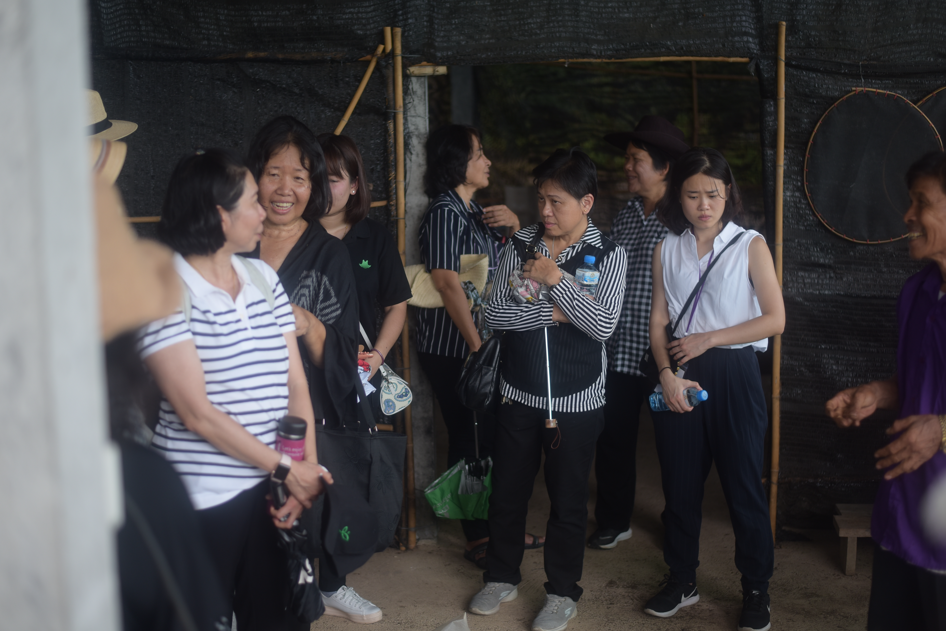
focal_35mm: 50
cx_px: 473
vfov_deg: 27.0
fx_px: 1314
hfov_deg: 39.6
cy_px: 316
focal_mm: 50
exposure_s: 1/640
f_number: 1.8
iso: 200
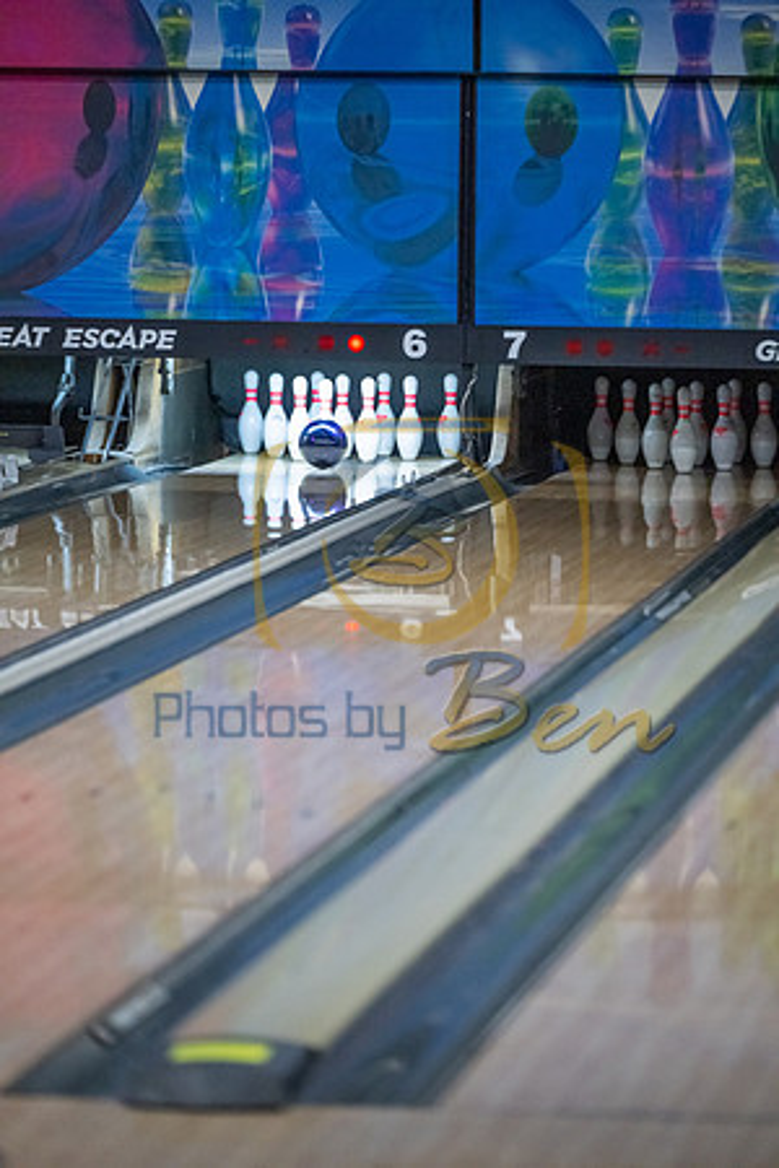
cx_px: 390
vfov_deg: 10.3
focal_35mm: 200
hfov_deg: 6.9
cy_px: 584
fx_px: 6491
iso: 4000
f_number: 2.8
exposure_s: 1/1000
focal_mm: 200
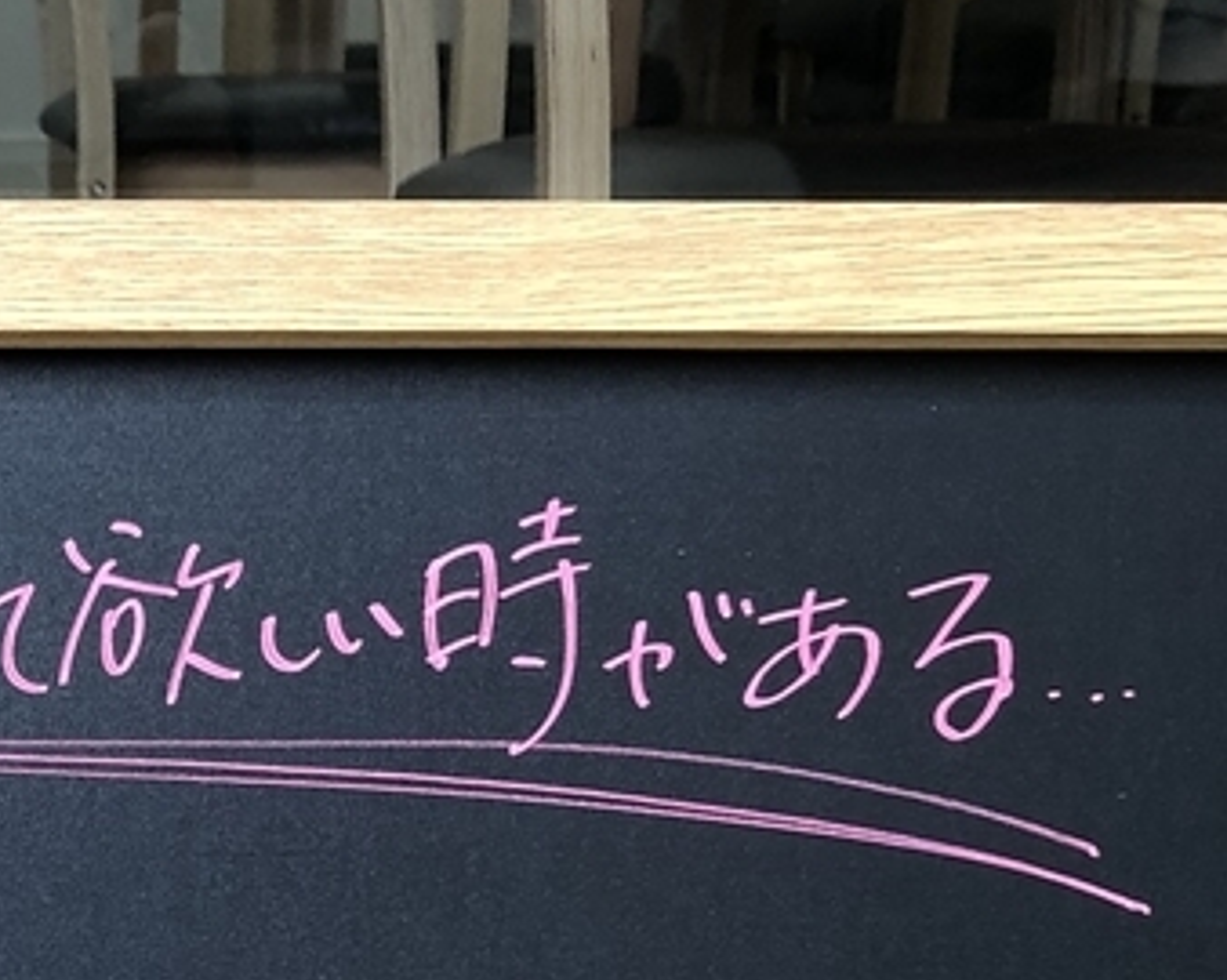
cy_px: 1455
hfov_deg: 18.9
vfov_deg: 14.8
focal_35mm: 97
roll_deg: +0.4
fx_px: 3520
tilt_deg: -22.0
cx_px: -152
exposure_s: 1/33
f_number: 1.8
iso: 40
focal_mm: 3.99
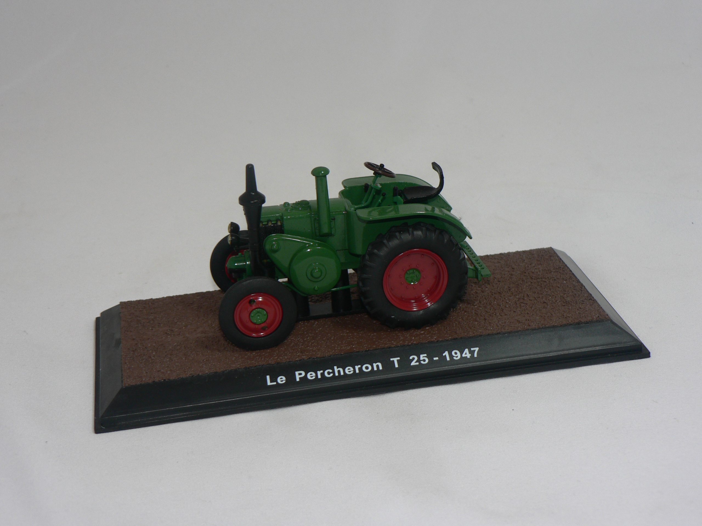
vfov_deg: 21.9
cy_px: 263
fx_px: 1359
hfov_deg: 29.0
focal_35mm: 67
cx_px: 351
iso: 80
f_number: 3.2
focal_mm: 11.2
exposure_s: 1/60
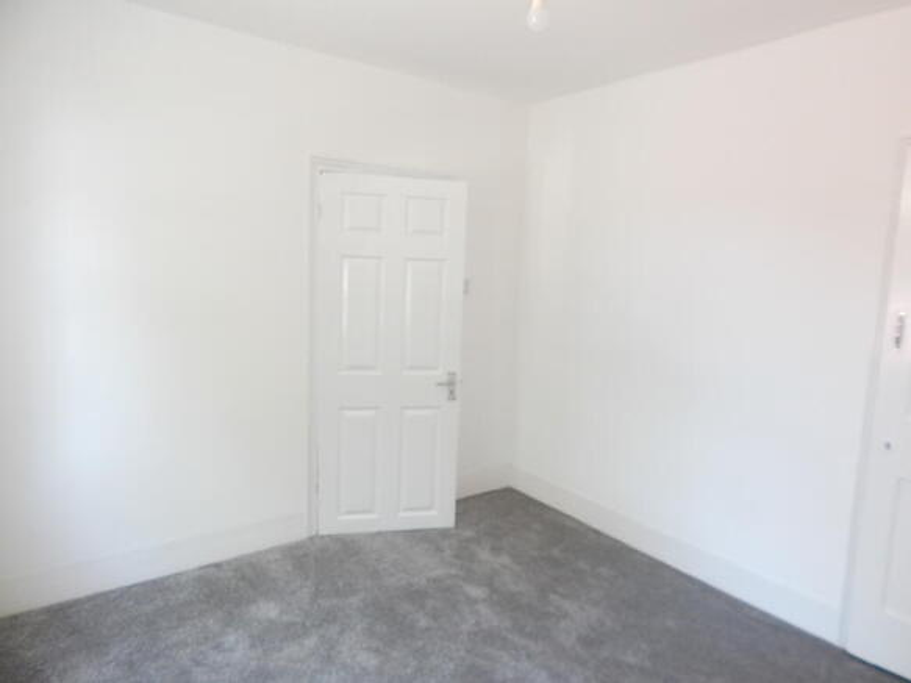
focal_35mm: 23
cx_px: 456
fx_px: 605
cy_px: 342
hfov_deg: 73.9
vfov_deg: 58.9
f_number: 3
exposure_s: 1/30
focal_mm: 4
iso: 250
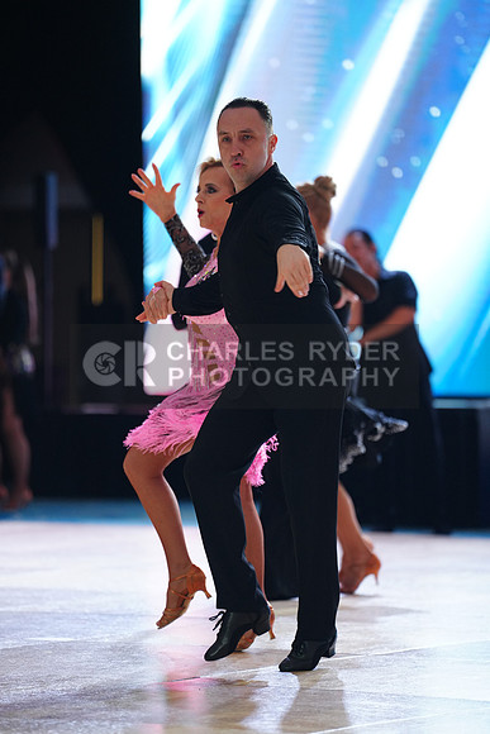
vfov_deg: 10.4
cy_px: 367
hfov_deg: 7.0
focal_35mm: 197
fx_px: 4019
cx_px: 245
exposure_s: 1/400
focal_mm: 197
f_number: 2.8
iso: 1250
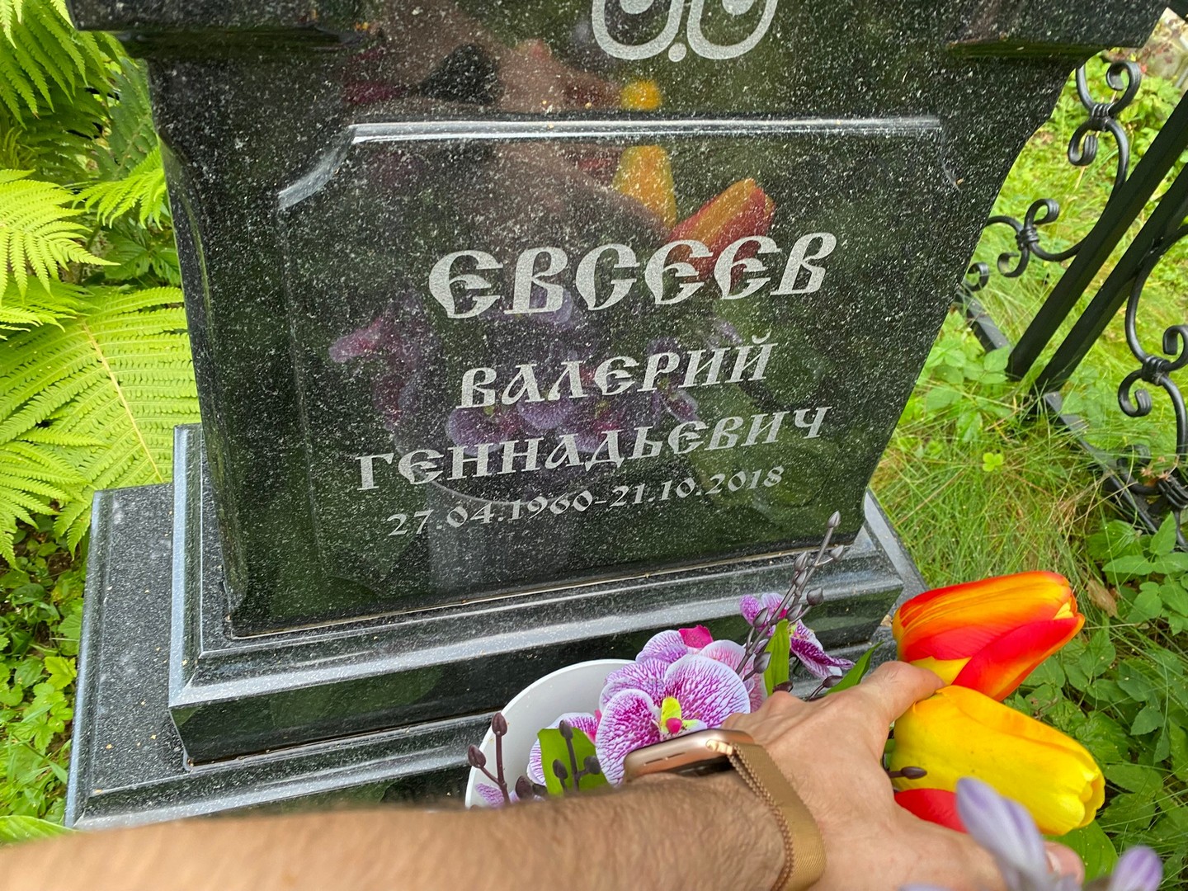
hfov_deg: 67.3
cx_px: 594
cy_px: 446
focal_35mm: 26
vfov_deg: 53.1
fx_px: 892
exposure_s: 1/83
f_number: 1.8
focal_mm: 4.25
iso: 125
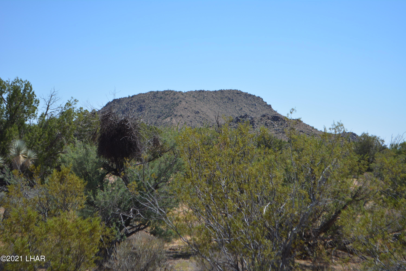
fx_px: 931
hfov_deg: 24.6
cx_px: 203
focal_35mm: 82
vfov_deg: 16.6
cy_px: 136
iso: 400
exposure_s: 1/1600
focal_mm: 55
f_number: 6.3
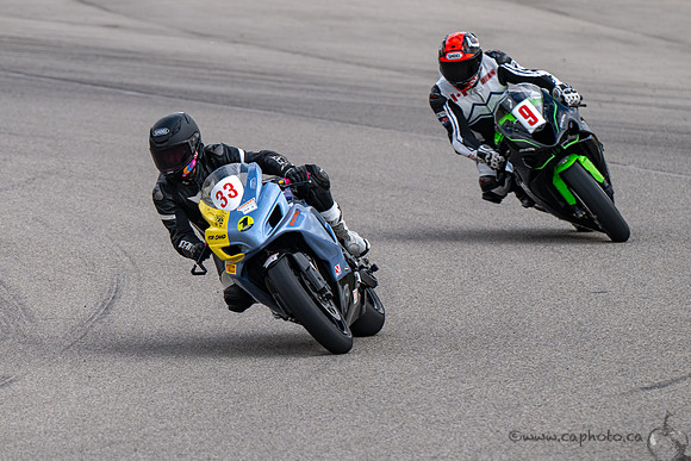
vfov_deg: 2.5
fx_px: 10604
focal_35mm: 552
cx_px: 271
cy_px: 256
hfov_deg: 3.7
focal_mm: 350
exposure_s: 1/1250
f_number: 6.3
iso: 320
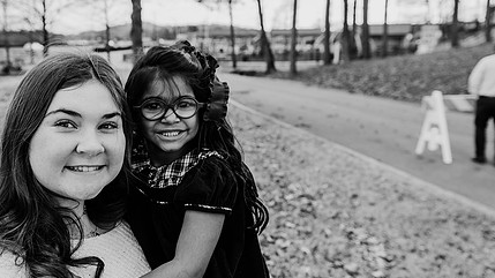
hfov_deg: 56.8
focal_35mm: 34
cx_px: 164
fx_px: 446
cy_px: 122
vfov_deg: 34.6
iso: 100
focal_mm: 24
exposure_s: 1/400
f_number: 3.5
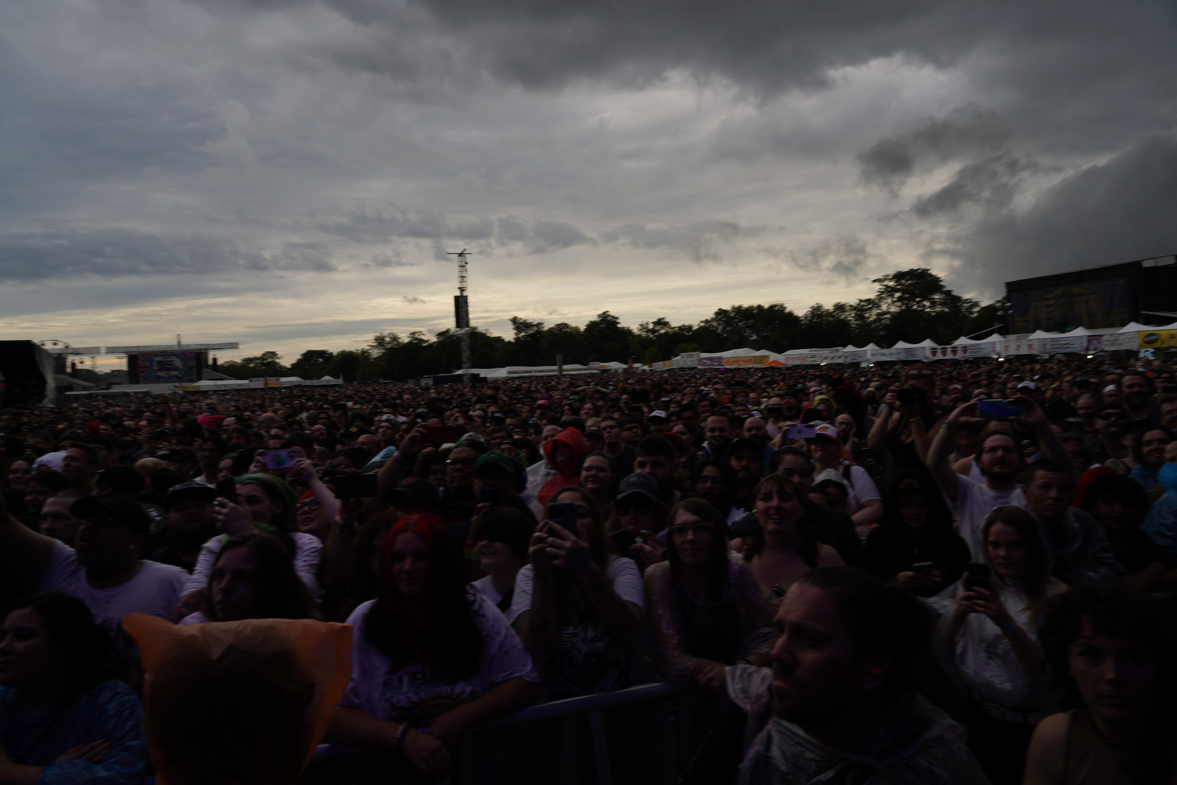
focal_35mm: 24
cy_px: 392
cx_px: 588
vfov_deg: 53.1
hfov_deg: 73.7
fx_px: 785
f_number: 8
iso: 100
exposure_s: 1/250
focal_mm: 24
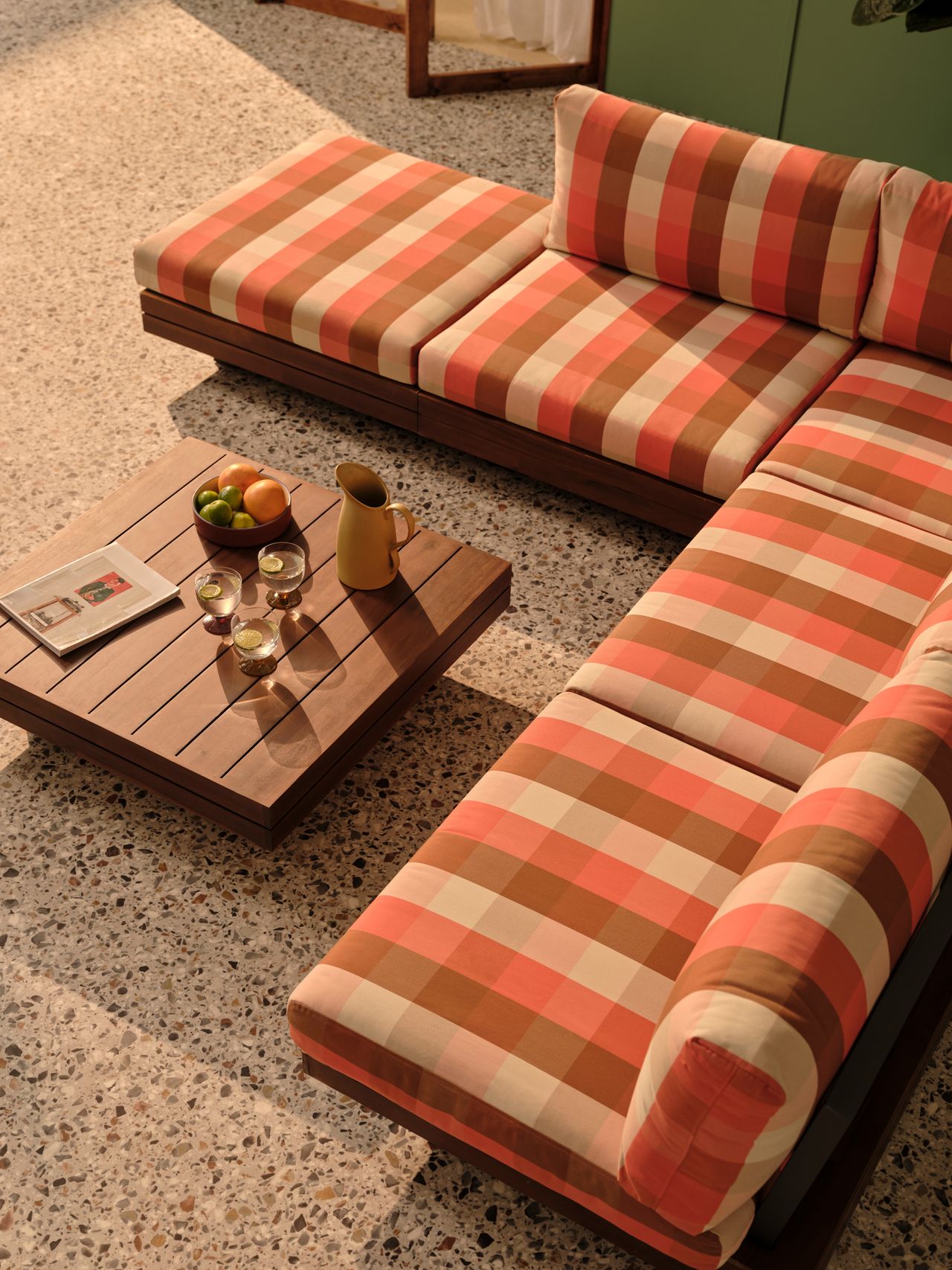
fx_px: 1760
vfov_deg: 39.7
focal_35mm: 48
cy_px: 635
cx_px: 476
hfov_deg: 30.3
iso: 400
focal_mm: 60.7
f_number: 6.4
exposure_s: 1/30
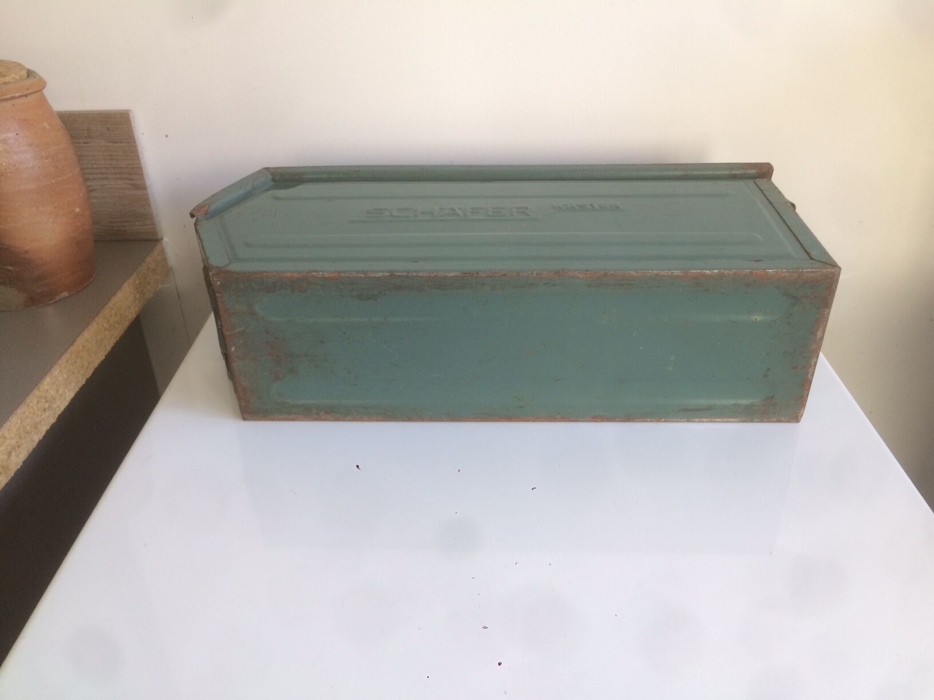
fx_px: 782
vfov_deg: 48.2
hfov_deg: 61.7
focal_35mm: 29
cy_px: 350
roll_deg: +0.9
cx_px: 467
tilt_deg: -30.8
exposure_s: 1/33
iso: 50
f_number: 2.2
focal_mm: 4.15
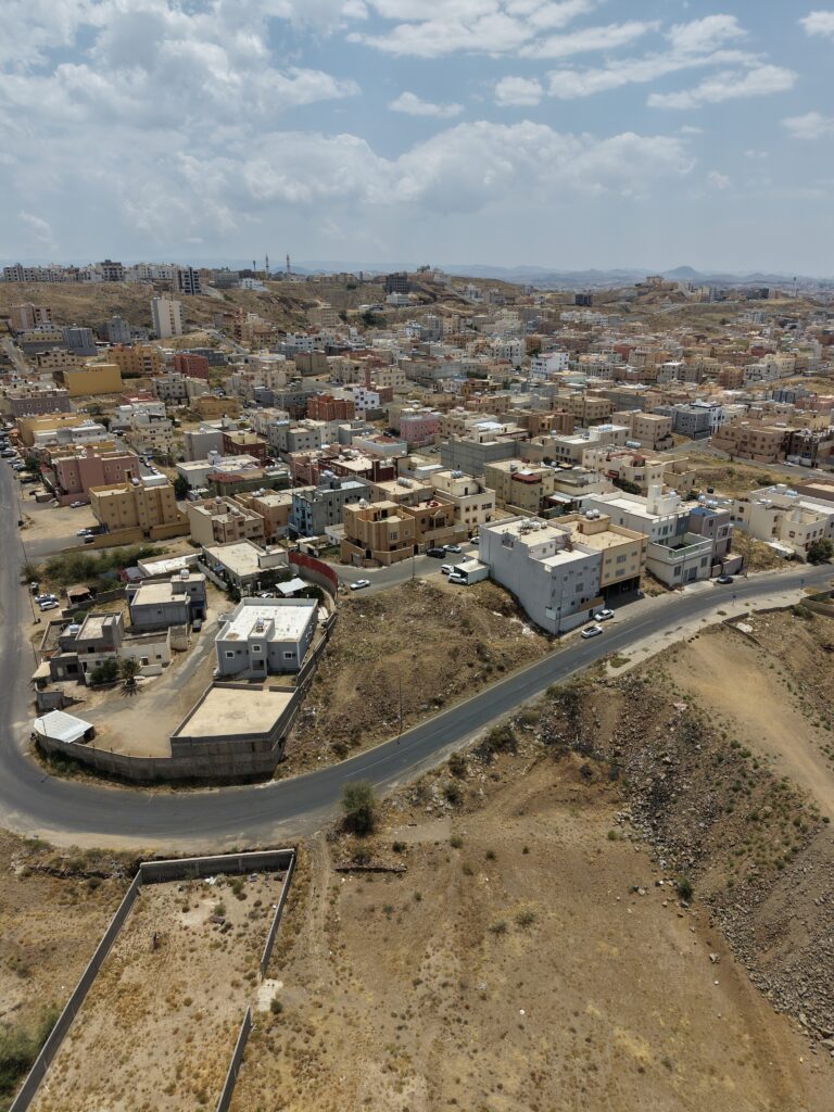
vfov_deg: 71.6
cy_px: 556
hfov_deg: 56.8
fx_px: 771
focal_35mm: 24
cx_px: 417
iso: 150
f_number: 1.8
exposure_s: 1/6400
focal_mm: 8.67
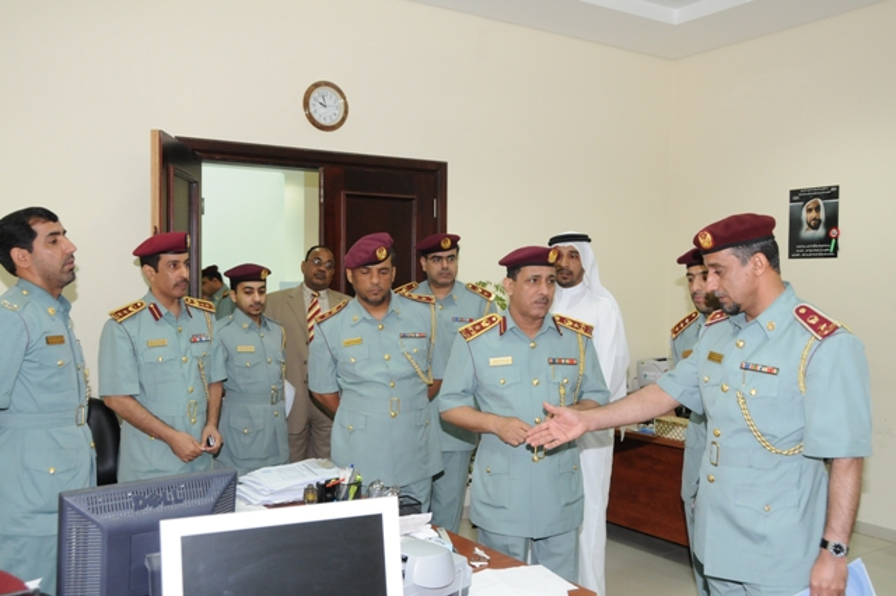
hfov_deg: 57.2
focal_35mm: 33
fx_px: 821
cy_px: 298
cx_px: 448
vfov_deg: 39.9
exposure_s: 1/60
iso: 1000
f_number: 5.6
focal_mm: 22
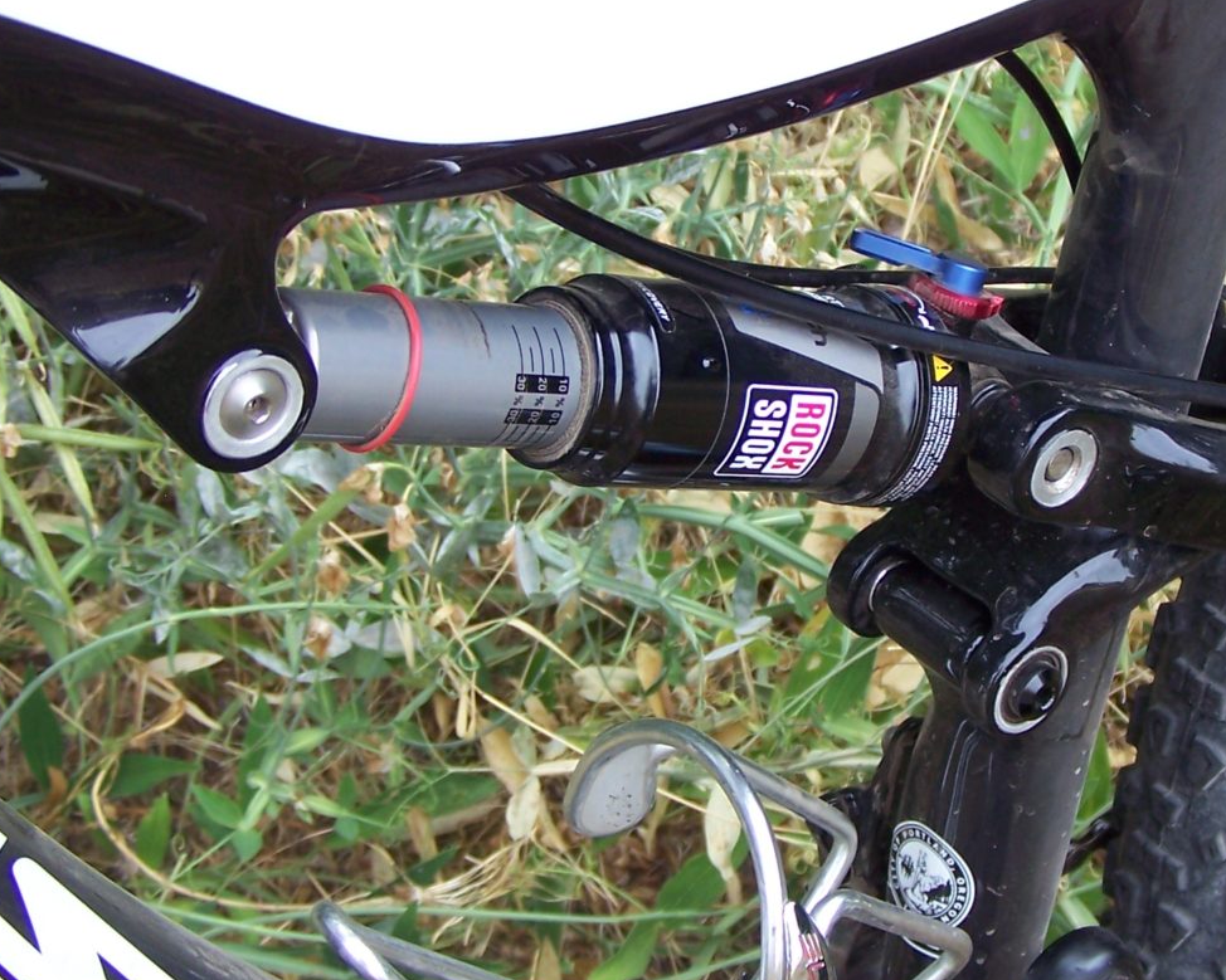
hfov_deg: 24.3
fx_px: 2830
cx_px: 867
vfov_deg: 19.6
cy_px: 410
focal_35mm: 78
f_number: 2.8
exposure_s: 1/50
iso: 64
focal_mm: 6.3
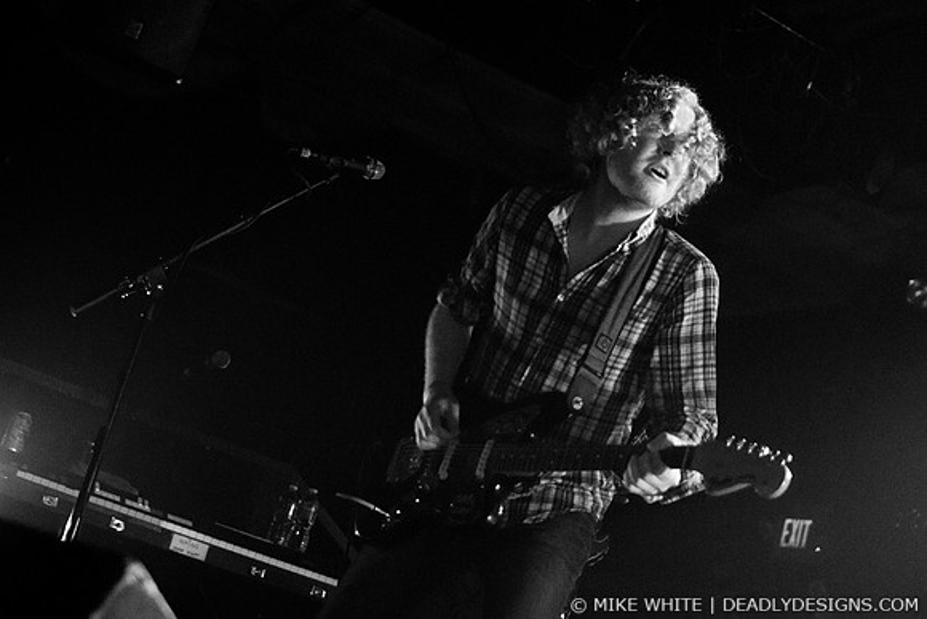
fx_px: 1159
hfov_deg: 43.6
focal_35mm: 45
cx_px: 464
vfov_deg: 29.9
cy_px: 310
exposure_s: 1/640
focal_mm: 30
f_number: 1.8
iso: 1000
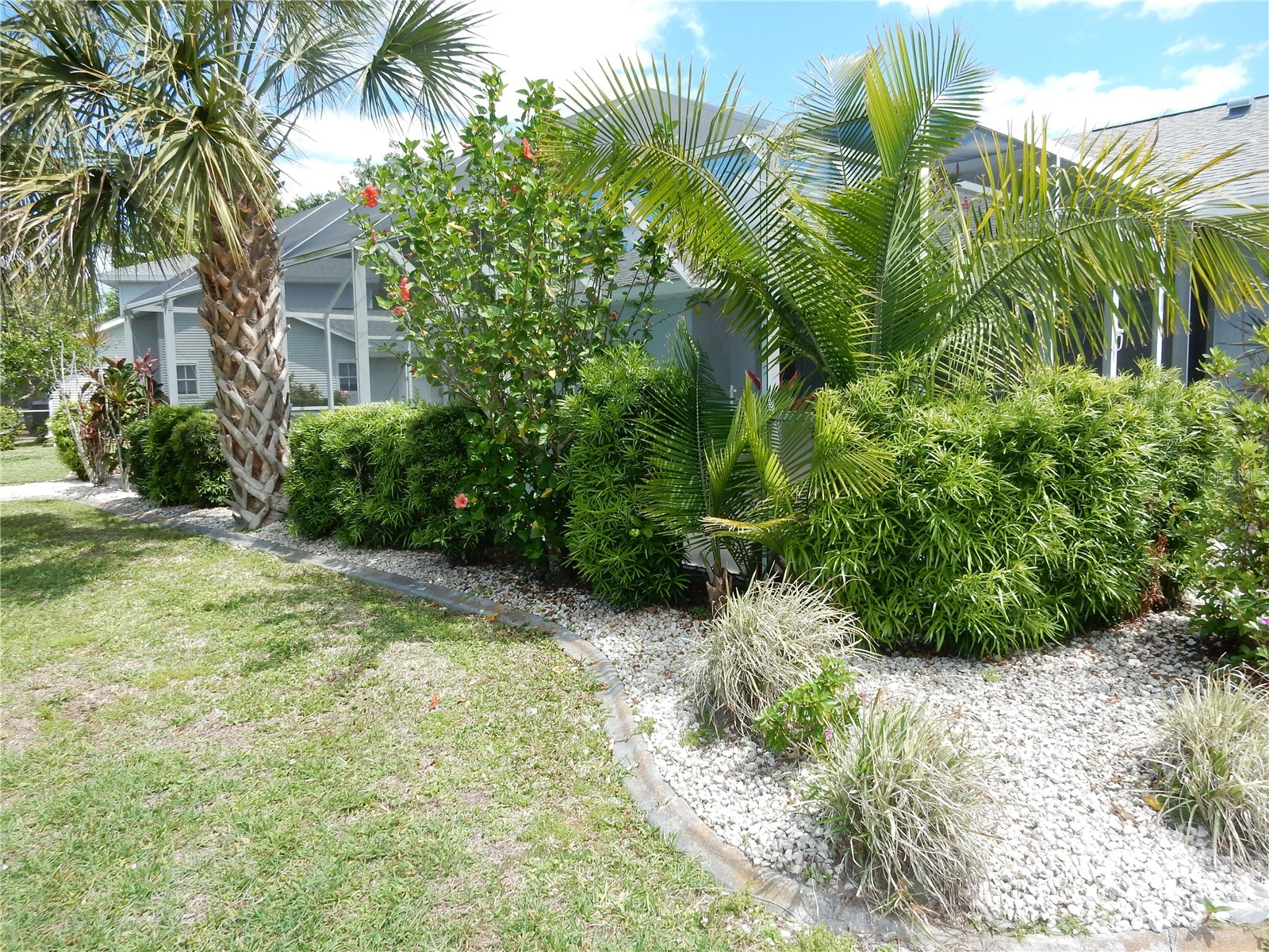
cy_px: 476
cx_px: 634
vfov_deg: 54.9
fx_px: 916
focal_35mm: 25
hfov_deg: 69.4
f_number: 3.7
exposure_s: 1/640
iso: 125
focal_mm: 4.5
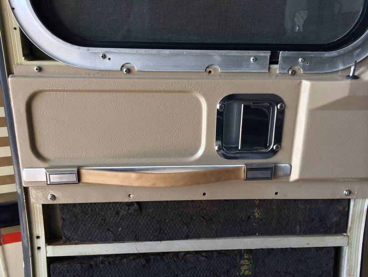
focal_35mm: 30
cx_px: 184
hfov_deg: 59.9
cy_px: 138
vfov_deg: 46.8
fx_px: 319
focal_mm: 4.12
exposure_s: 1/40
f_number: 2.2
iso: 32
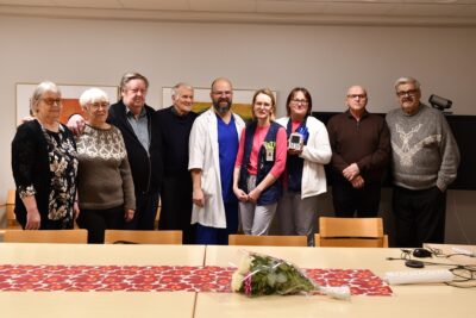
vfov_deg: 34.2
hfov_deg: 49.5
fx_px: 516
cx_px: 238
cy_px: 159
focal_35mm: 39
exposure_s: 1/60
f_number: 4
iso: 640
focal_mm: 26
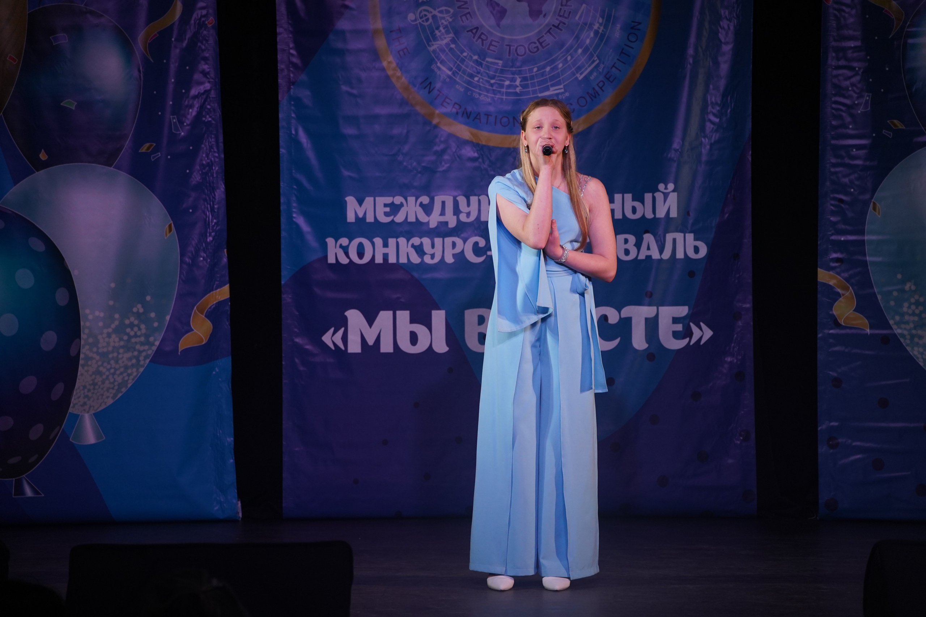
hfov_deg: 13.0
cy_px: 308
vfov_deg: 8.7
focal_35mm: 158
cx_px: 463
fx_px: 4064
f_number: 5.6
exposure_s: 1/250
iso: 1600
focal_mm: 158
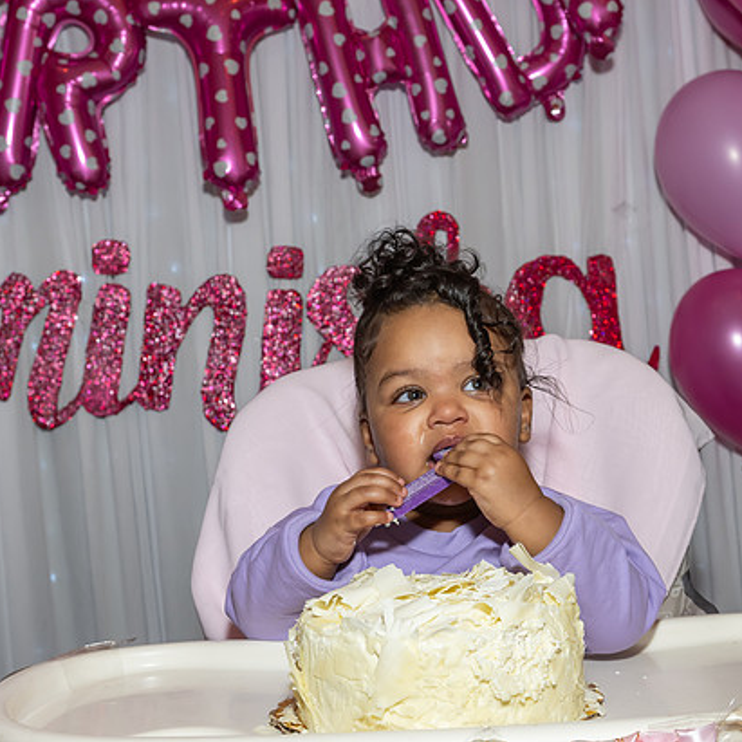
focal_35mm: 54
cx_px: 431
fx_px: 1310
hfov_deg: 31.6
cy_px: 370
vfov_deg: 31.6
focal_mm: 28
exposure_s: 1/250
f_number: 7.1
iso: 640
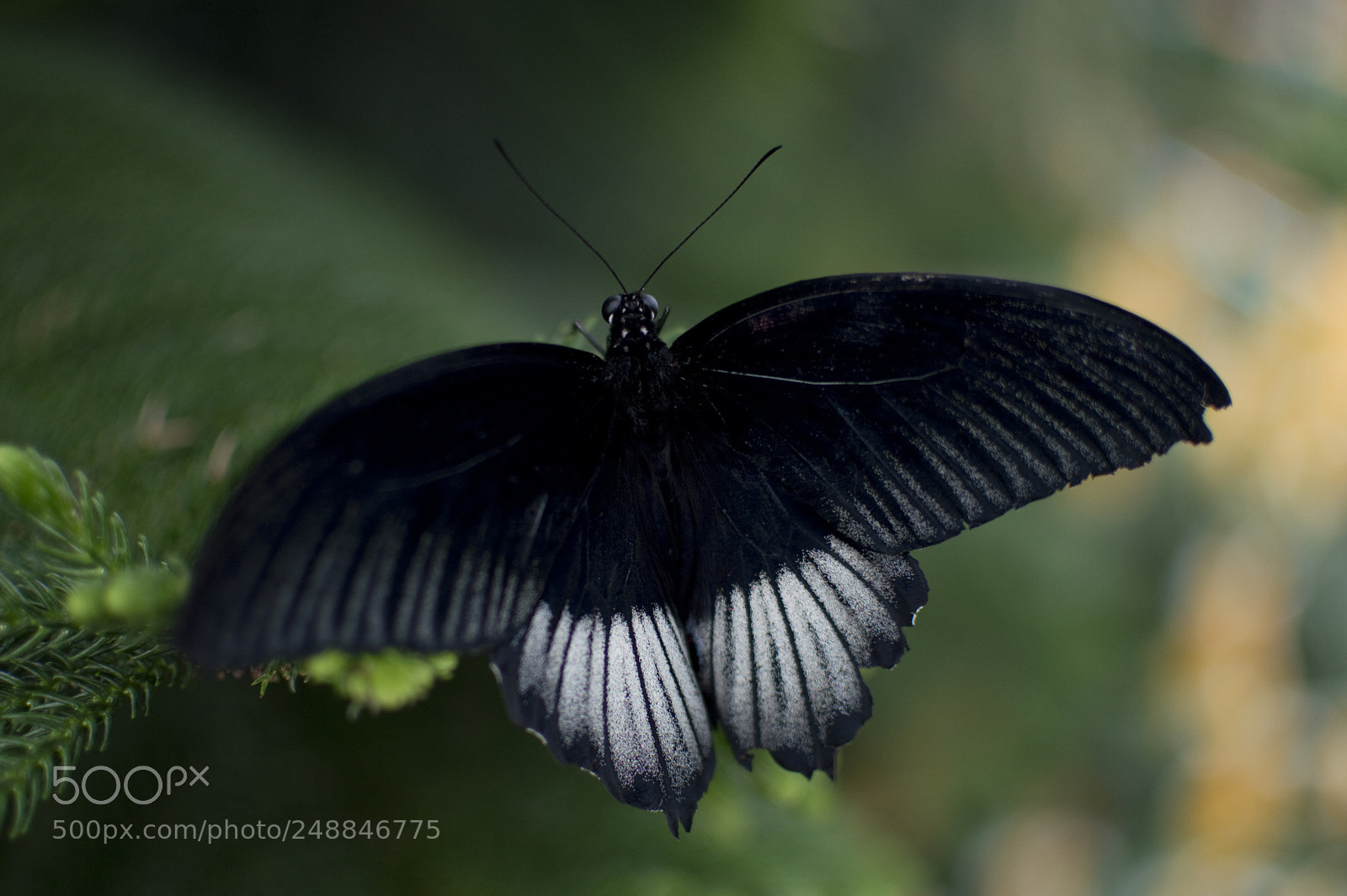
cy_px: 448
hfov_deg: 37.9
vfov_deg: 25.7
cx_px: 674
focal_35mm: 52
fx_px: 1963
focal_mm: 35
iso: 200
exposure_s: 1/400
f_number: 1.8
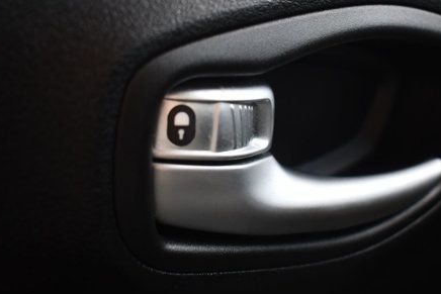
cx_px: 310
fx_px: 809
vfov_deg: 20.6
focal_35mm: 66
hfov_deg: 30.2
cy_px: 135
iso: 500
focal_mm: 30
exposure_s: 1/250
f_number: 4.2
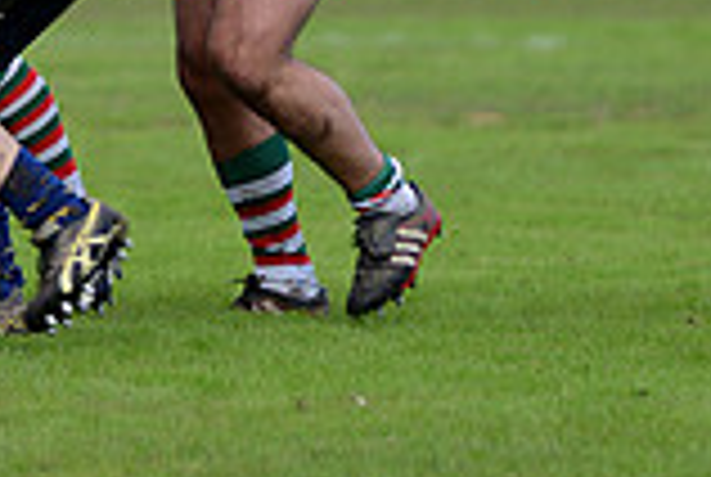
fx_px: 19589
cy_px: -349
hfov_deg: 2.1
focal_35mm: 990
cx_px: -540
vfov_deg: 1.4
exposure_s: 1/500
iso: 400
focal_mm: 270
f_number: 4
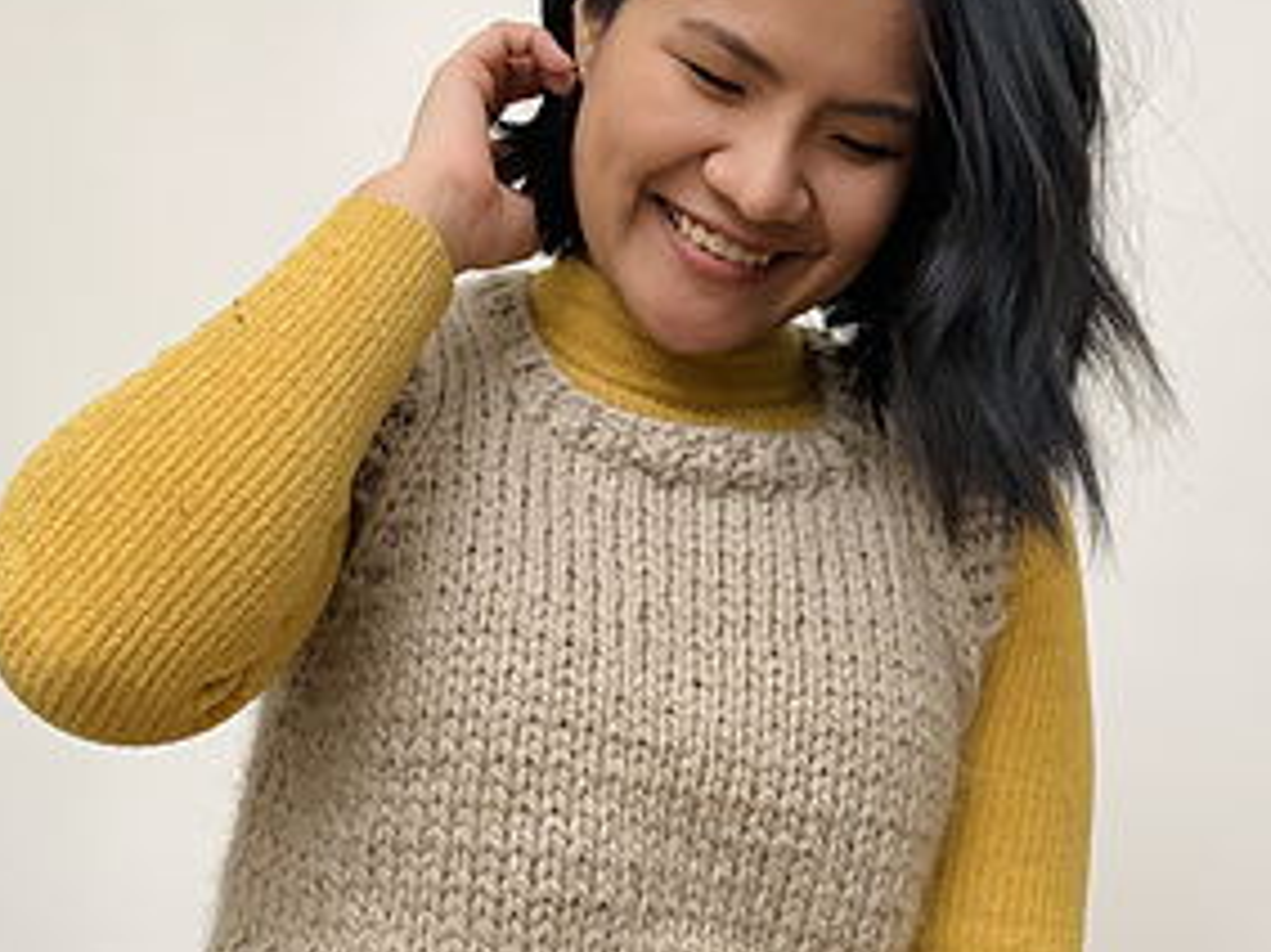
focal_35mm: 46
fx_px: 1688
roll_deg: +2.3
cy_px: 736
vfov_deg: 30.8
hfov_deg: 41.1
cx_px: 748
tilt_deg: +6.8
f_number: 1.8
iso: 125
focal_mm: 4.25
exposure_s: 1/60
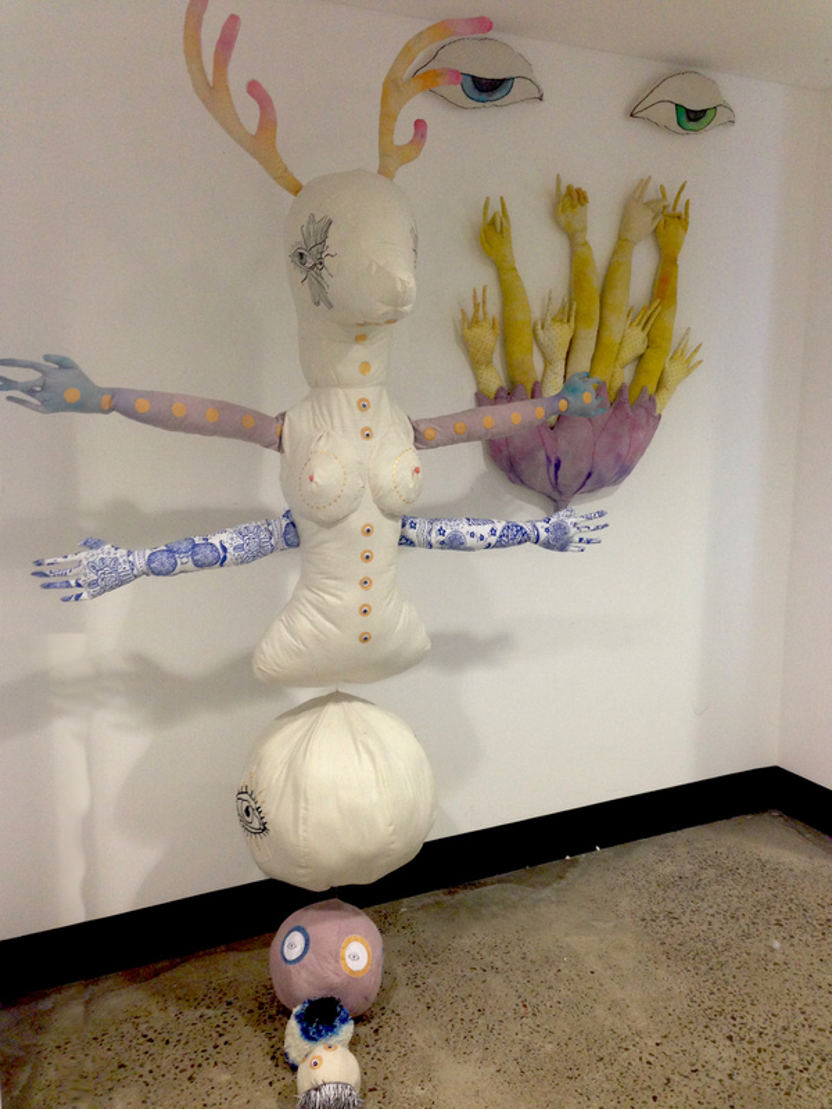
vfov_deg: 55.4
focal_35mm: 33
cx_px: 416
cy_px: 554
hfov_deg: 42.9
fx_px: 1058
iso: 125
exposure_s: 1/20
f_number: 2.4
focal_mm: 4.13
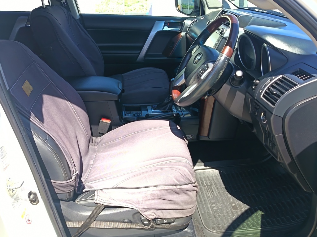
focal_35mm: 33
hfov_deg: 55.4
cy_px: 118
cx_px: 158
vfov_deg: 42.9
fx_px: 302
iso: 100
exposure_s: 1/197
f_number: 1.75
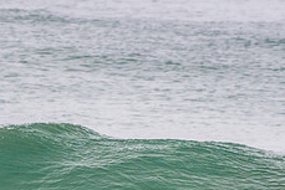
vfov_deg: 0.9
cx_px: -84
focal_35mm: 1554
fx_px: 12310
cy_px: 223
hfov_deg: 1.3
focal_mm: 500
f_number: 5.6
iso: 800
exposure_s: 1/1000
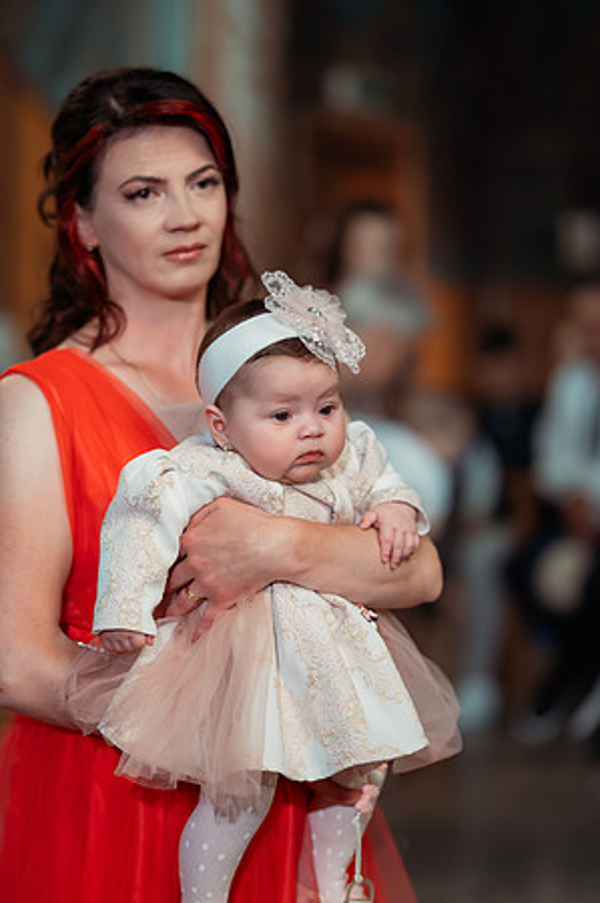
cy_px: 452
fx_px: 2130
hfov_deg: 16.0
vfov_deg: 23.9
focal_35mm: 85
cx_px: 300
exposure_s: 1/250
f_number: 2
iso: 1600
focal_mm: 85
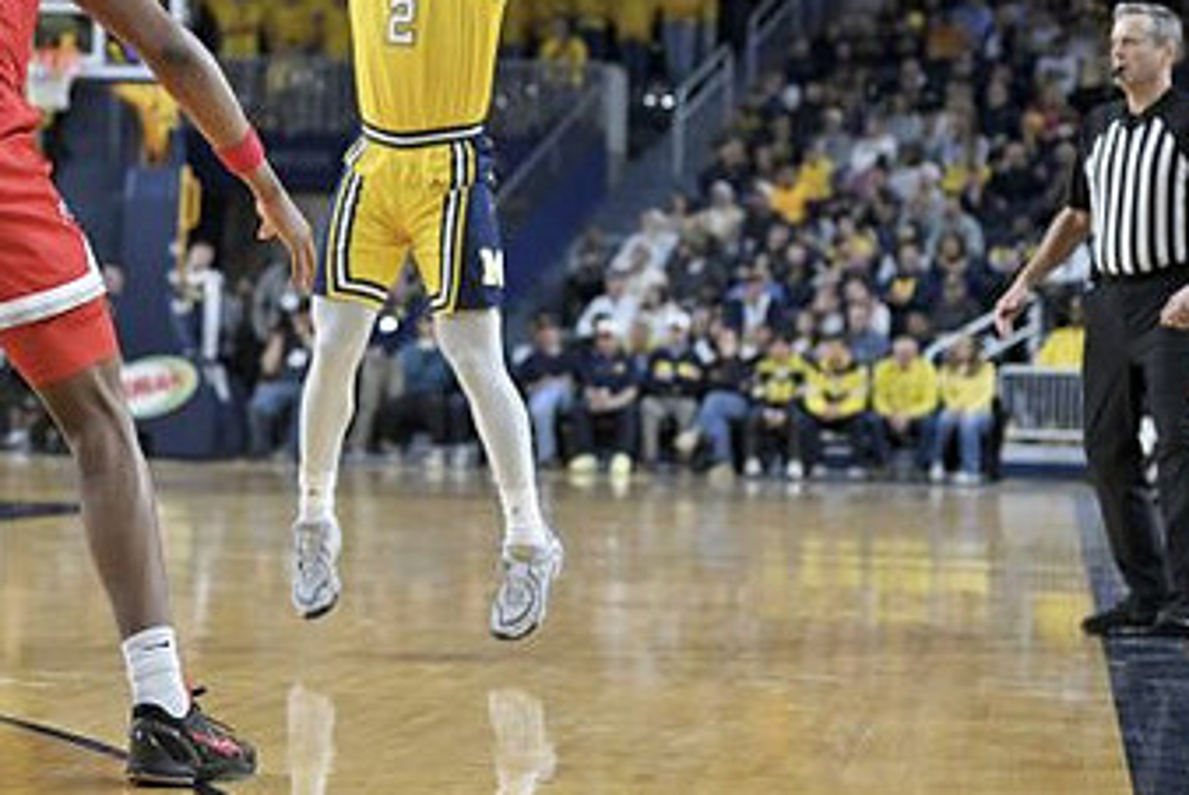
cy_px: 167
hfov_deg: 17.0
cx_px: 373
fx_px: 3967
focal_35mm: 120
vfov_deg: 11.4
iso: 2500
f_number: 2.8
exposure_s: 1/1250
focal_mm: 70
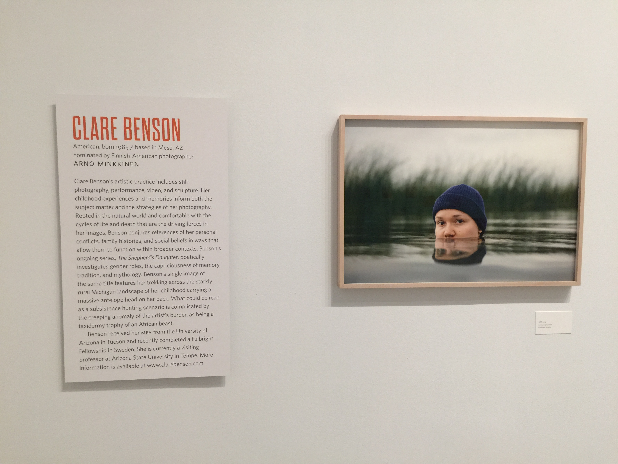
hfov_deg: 61.7
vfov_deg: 48.2
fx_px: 518
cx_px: 309
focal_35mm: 29
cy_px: 232
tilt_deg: -3.3
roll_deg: -1.1
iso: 100
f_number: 2.2
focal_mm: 4.15
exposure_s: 1/15
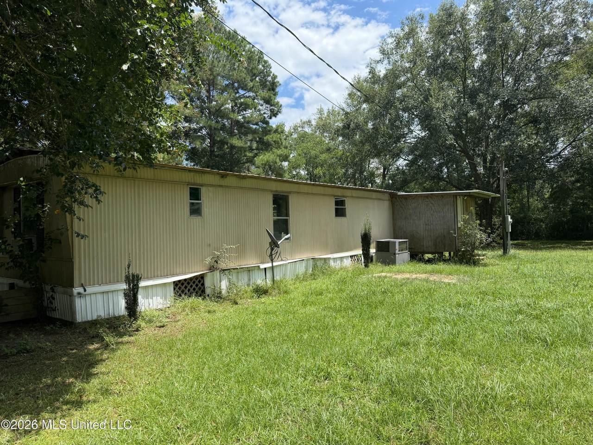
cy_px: 222
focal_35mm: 24
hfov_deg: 71.6
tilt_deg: +0.0
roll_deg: +2.1
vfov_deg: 56.8
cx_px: 296
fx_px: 411
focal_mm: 6.76
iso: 100
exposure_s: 1/3279
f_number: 1.78
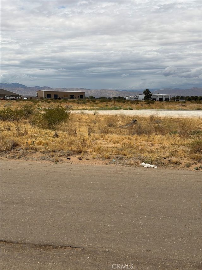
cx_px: 101
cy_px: 135
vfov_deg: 39.7
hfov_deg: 30.3
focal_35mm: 48
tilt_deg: -5.5
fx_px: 373
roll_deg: -0.7
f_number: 1.78
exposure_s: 1/13333
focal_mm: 6.76
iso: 64
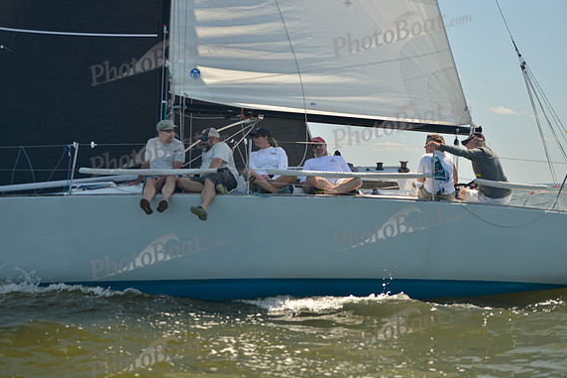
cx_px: 282
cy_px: 189
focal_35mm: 71
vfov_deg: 19.2
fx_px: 1118
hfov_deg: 28.5
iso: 200
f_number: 3.2
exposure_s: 1/1250
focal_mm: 70
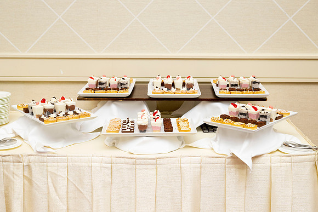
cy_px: 106
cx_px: 159
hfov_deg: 36.9
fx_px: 477
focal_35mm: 54
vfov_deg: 25.1
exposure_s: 1/125
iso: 1000
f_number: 5.6
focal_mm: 54
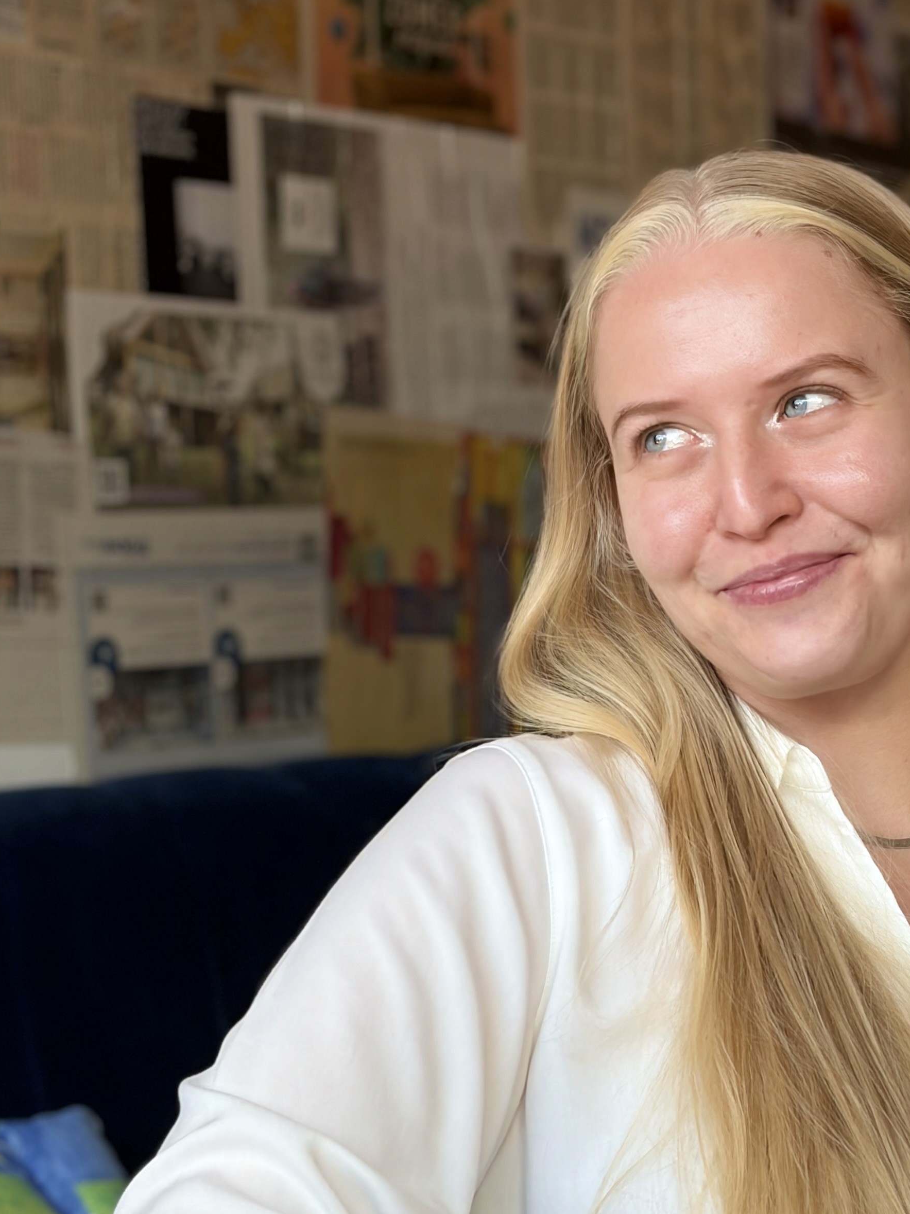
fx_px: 3120
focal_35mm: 89
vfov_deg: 21.9
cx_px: 772
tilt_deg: -4.4
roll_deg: +2.1
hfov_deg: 16.4
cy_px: 814
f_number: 1.6
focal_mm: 5.96
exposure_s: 1/100
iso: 32
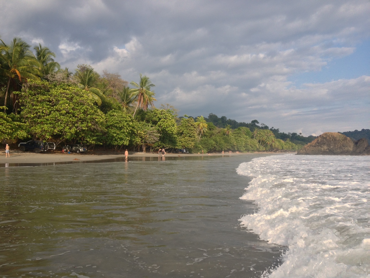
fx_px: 374
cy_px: 139
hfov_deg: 52.6
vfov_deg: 40.7
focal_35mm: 35
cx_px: 185
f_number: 2.4
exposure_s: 1/1104
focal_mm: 4.28
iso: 50
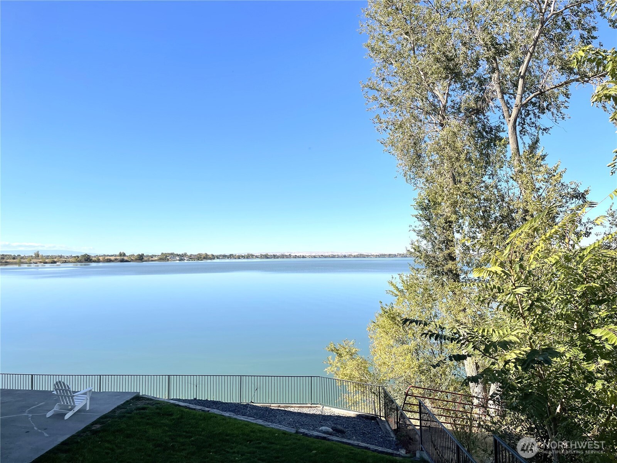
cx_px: 308
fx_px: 446
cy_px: 232
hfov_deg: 69.4
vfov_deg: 54.9
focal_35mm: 25
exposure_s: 1/3663
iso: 32
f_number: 1.6
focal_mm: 5.1
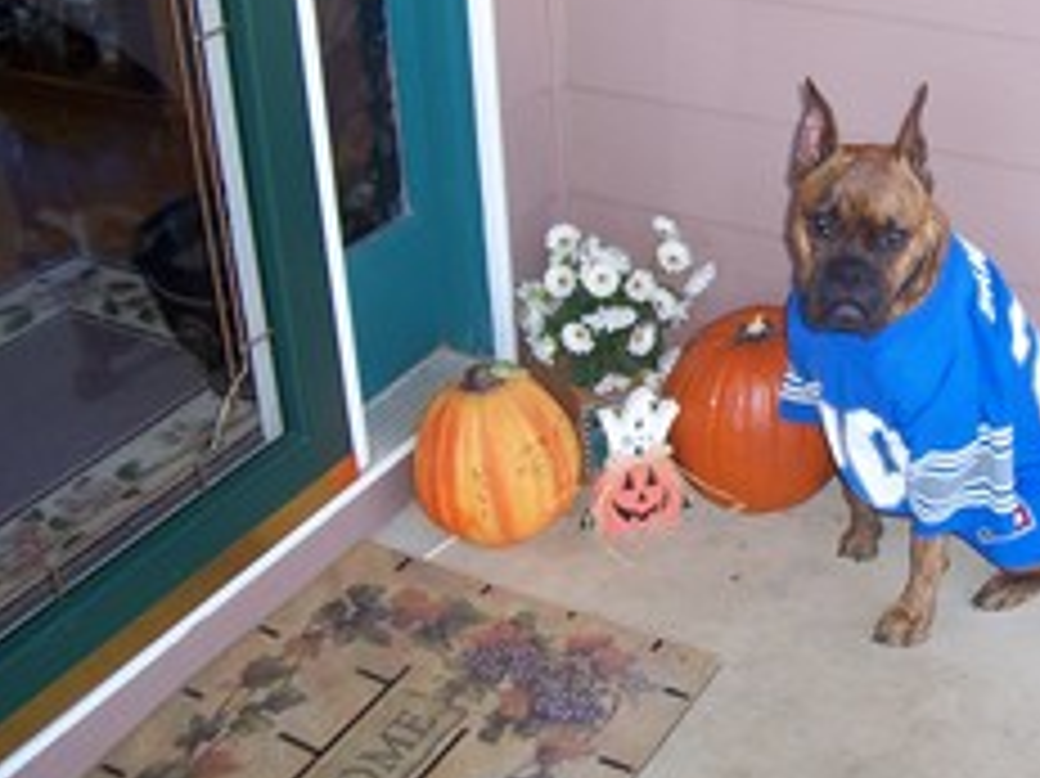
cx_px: 806
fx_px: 1592
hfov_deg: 35.2
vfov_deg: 27.3
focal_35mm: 53
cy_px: 247
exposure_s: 1/60
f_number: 2.7
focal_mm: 5.6
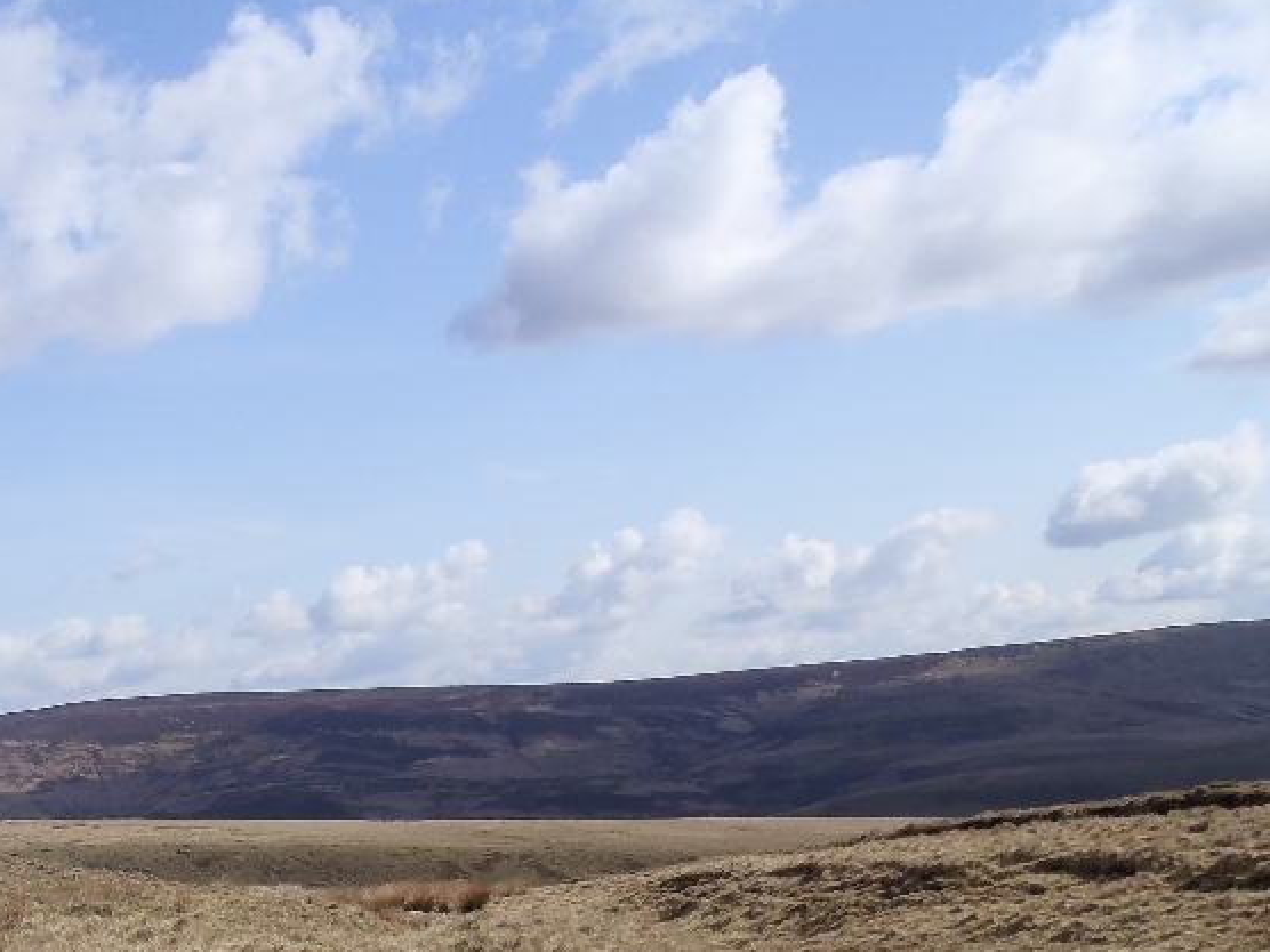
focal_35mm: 54
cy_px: 909
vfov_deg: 25.9
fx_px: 1981
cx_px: 85
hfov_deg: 33.3
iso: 80
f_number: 4.5
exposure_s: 1/640
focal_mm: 5
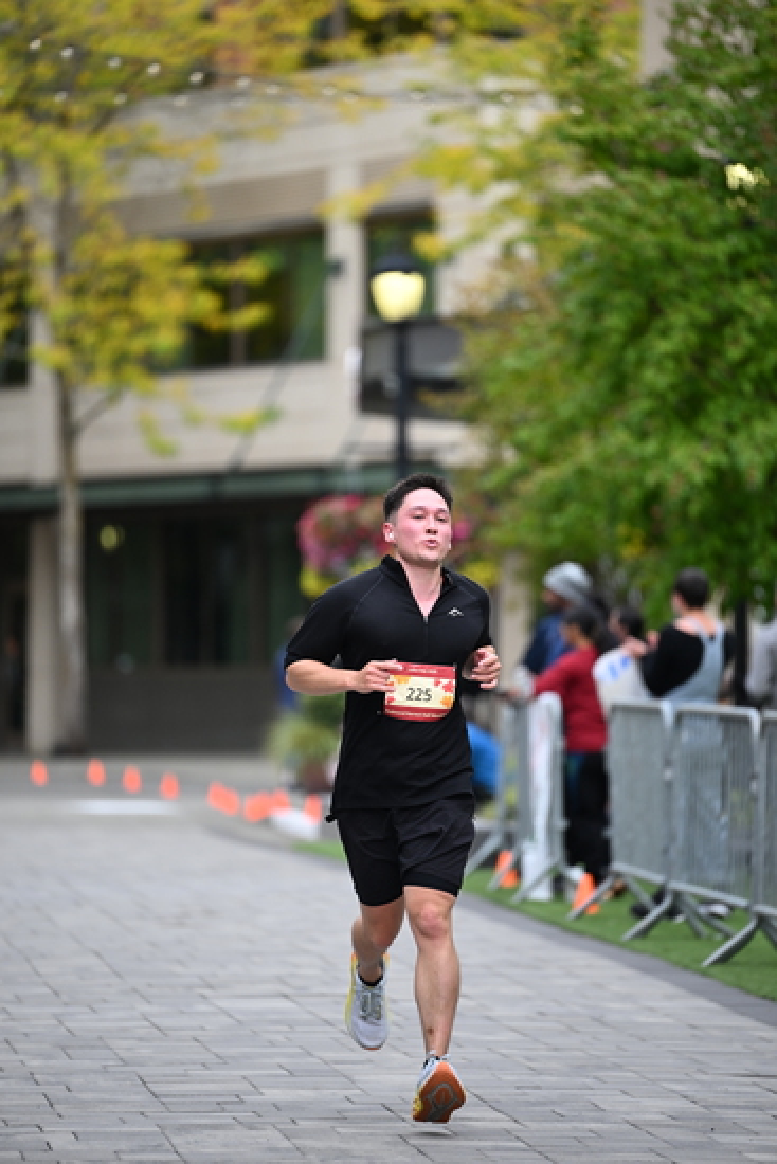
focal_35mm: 200
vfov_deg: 10.3
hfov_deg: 6.9
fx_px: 6470
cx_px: 388
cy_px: 582
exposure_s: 1/2000
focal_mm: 200
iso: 640
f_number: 2.8
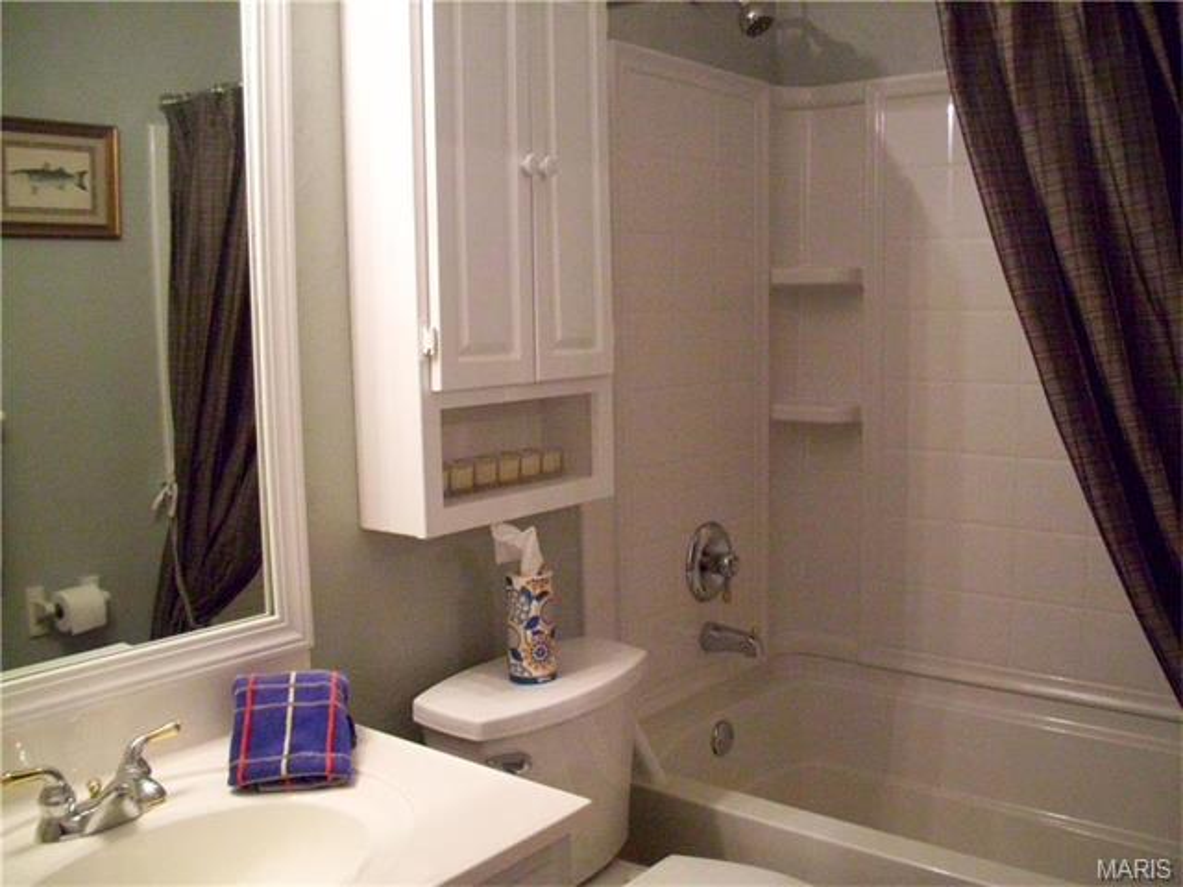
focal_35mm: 32
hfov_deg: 56.8
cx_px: 592
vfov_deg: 44.2
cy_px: 444
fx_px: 1094
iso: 640
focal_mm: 5.7
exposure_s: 1/50
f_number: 2.9
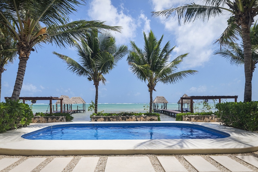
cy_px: 86
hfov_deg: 73.8
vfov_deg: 53.1
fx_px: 172
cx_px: 129
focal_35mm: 24
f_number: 11
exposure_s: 1/640
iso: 100
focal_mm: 24
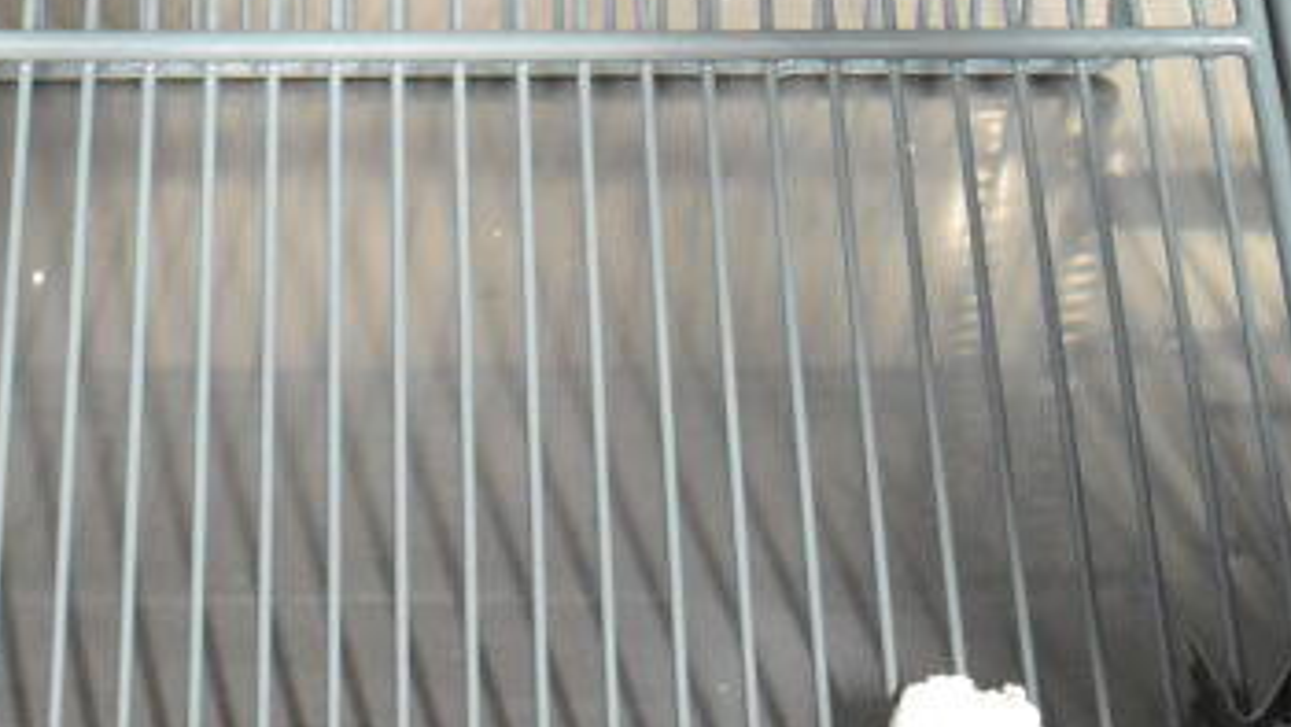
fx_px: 2807
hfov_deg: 25.5
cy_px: -528
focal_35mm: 82
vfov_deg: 13.4
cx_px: 302
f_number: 3.5
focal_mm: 20
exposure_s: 1/30
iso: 8000
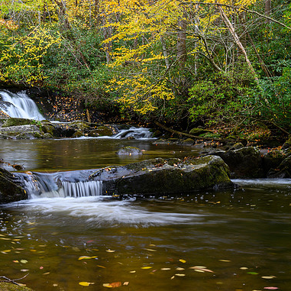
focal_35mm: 62
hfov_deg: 27.7
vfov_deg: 27.7
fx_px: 590
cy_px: 147
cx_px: 162
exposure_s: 1/1.67
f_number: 8
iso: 200
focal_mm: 48
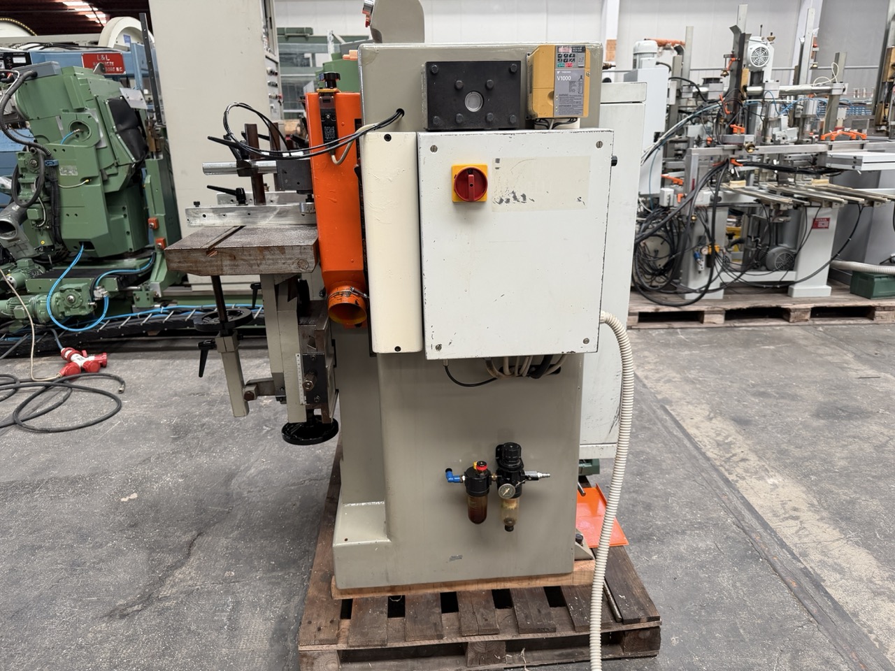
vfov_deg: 56.8
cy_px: 336
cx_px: 448
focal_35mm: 24
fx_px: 621
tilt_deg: -19.0
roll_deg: +1.0
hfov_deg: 71.6
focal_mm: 6.76
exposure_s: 1/121
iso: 160
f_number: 1.78
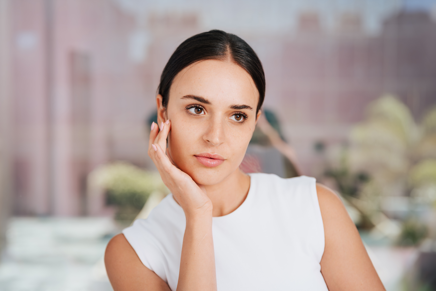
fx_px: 606
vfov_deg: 27.0
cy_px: 146
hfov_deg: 39.6
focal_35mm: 50
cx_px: 218
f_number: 2.2
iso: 125
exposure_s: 1/250
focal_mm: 50
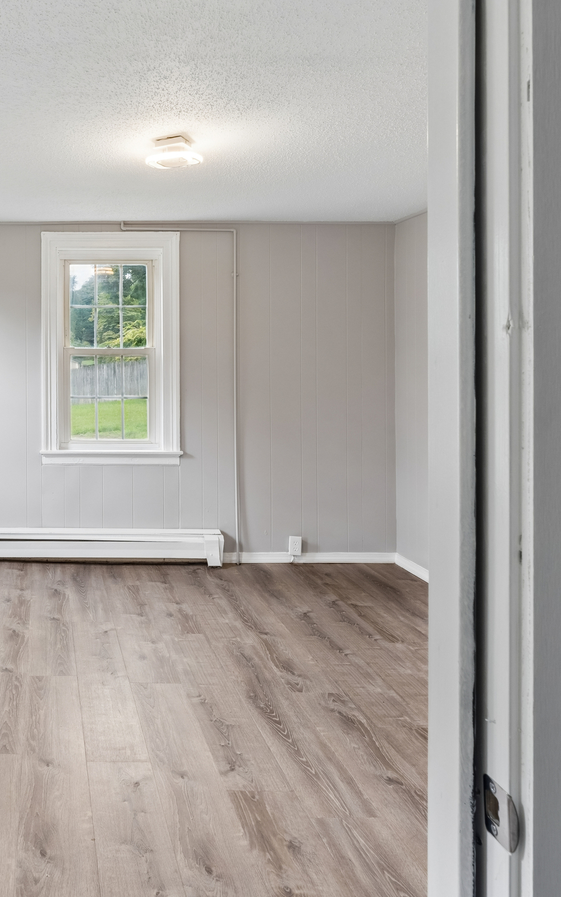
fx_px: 636
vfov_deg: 69.8
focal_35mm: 26
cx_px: 16
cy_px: 366
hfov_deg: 42.0
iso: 400
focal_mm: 14
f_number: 13
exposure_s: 1/5
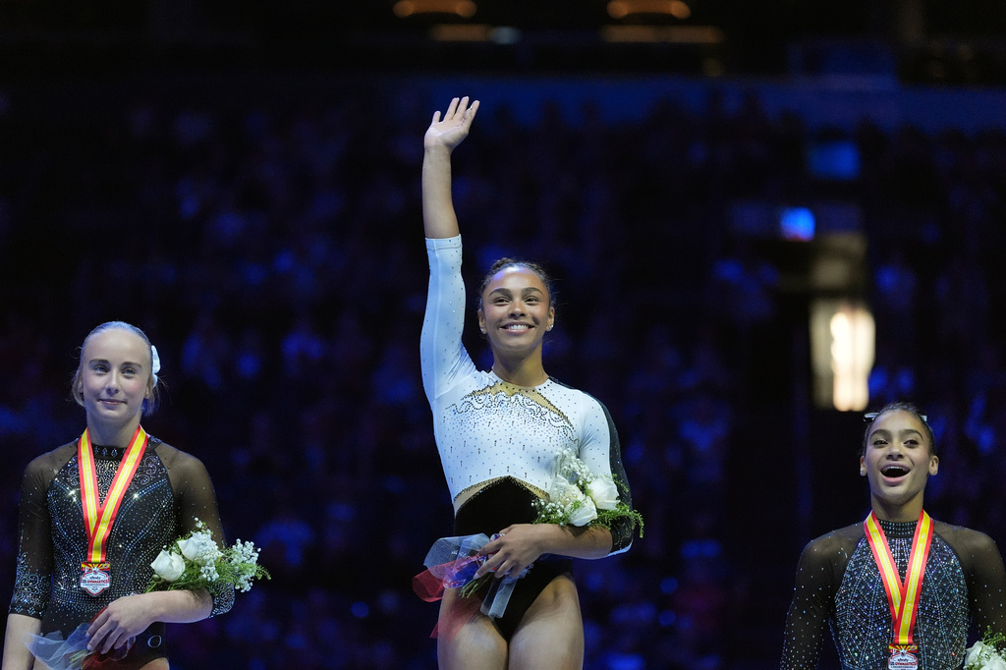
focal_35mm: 149
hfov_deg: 13.8
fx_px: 4162
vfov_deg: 9.2
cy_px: 335
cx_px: 503
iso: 5000
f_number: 2.8
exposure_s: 1/2500
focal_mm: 149
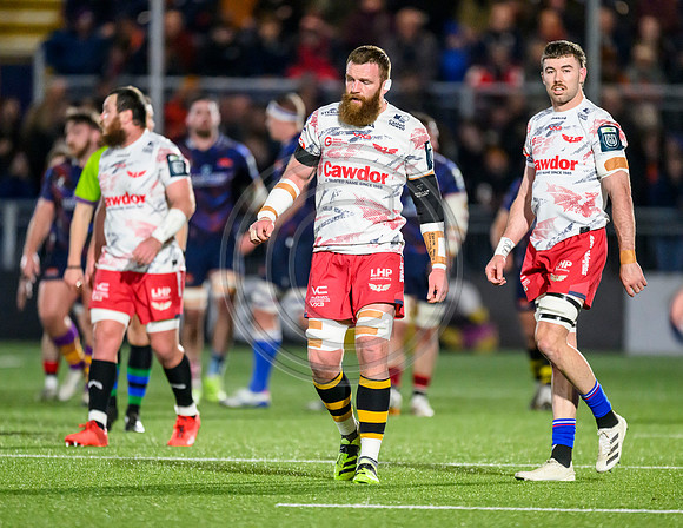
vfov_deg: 2.4
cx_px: 362
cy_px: 273
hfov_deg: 3.1
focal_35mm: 639
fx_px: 12737
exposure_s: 1/1000
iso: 10000
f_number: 4
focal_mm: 560
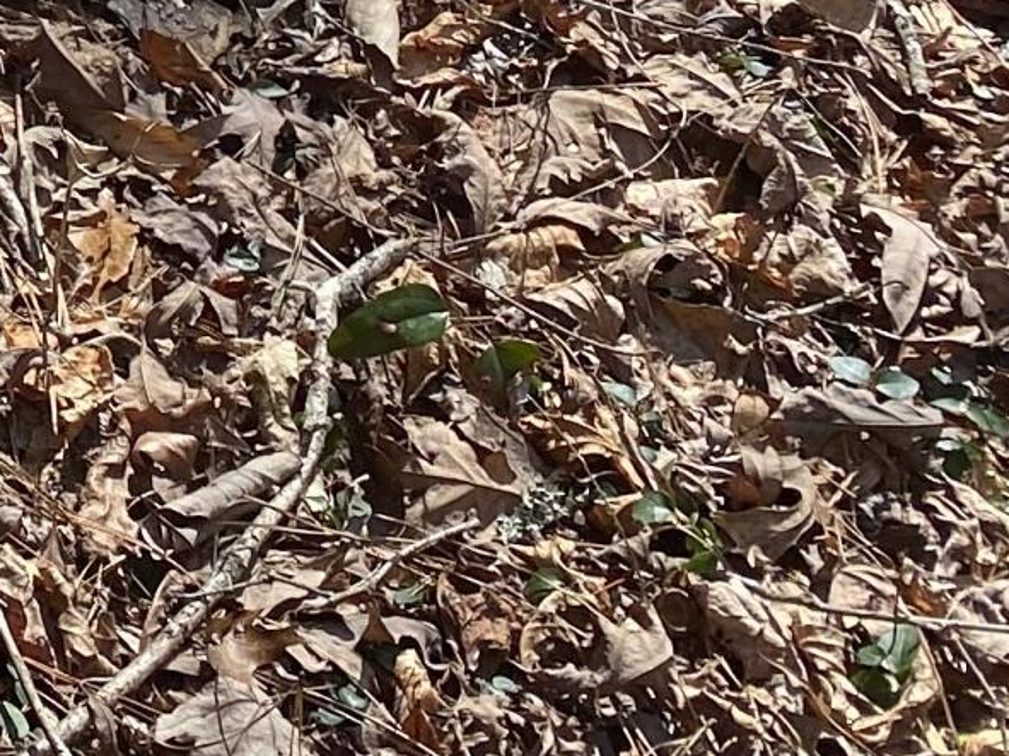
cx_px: -1069
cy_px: -978
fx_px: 3847
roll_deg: -5.4
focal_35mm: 132
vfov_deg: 10.0
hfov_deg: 12.8
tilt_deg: -35.8
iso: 32
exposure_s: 1/426
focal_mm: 4.25
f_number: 1.8
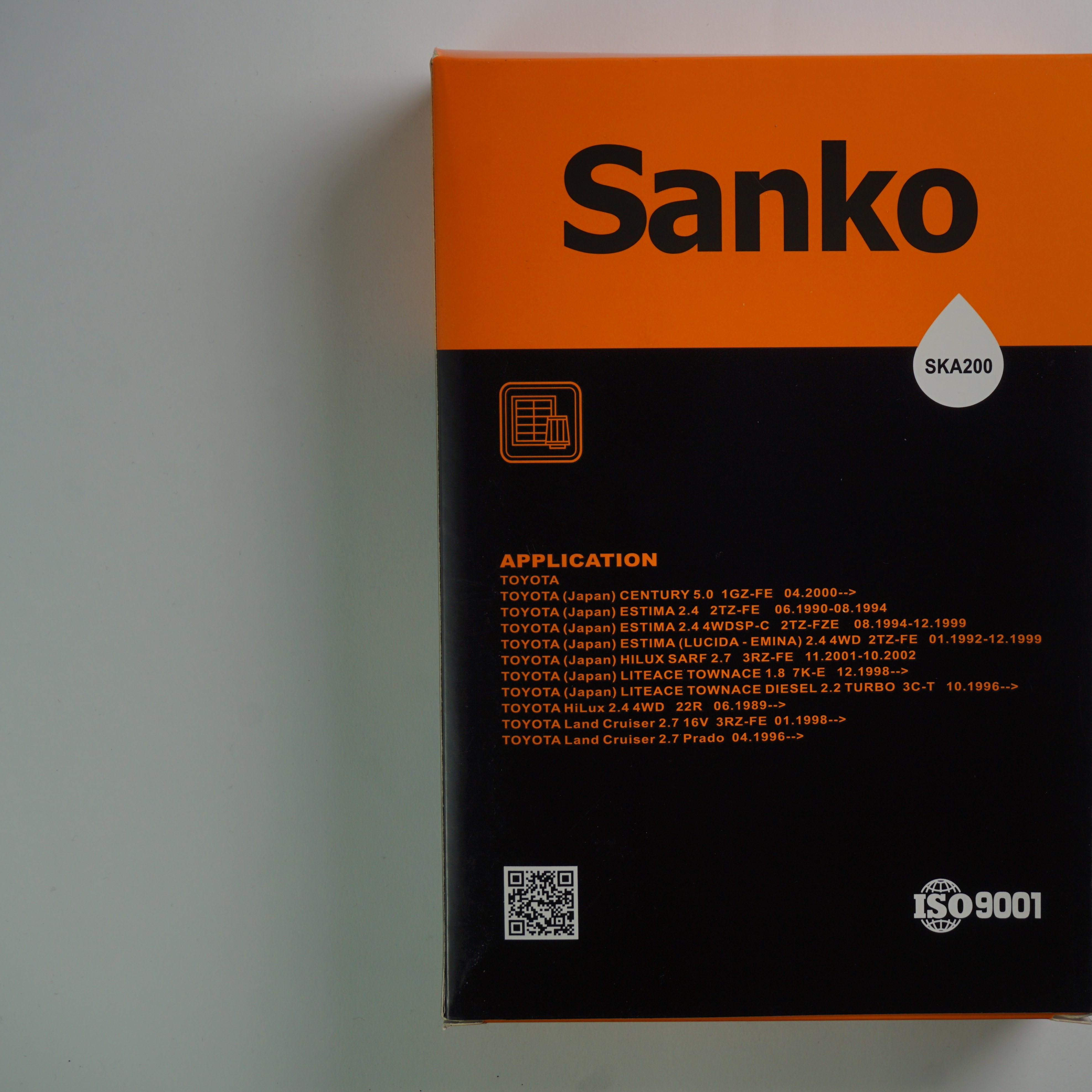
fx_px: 2414
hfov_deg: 25.3
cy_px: 543
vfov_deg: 25.5
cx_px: 766
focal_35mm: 68
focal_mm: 35
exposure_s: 1/20
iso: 100
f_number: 8
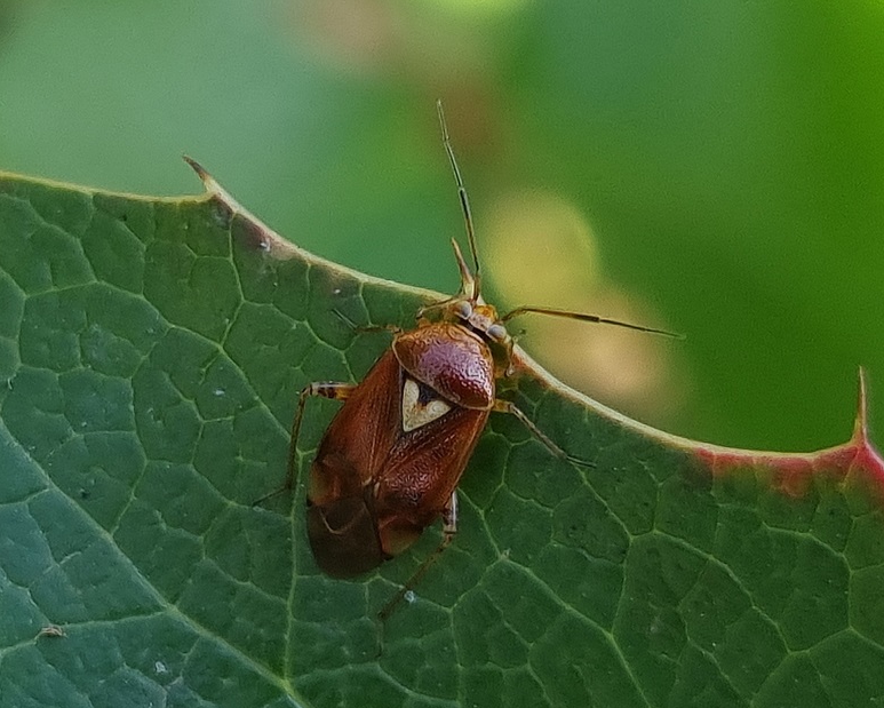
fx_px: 733
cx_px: 431
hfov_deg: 62.2
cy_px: 347
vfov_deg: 51.6
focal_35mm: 28
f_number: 1.8
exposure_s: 1/182
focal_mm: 5.4
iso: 80
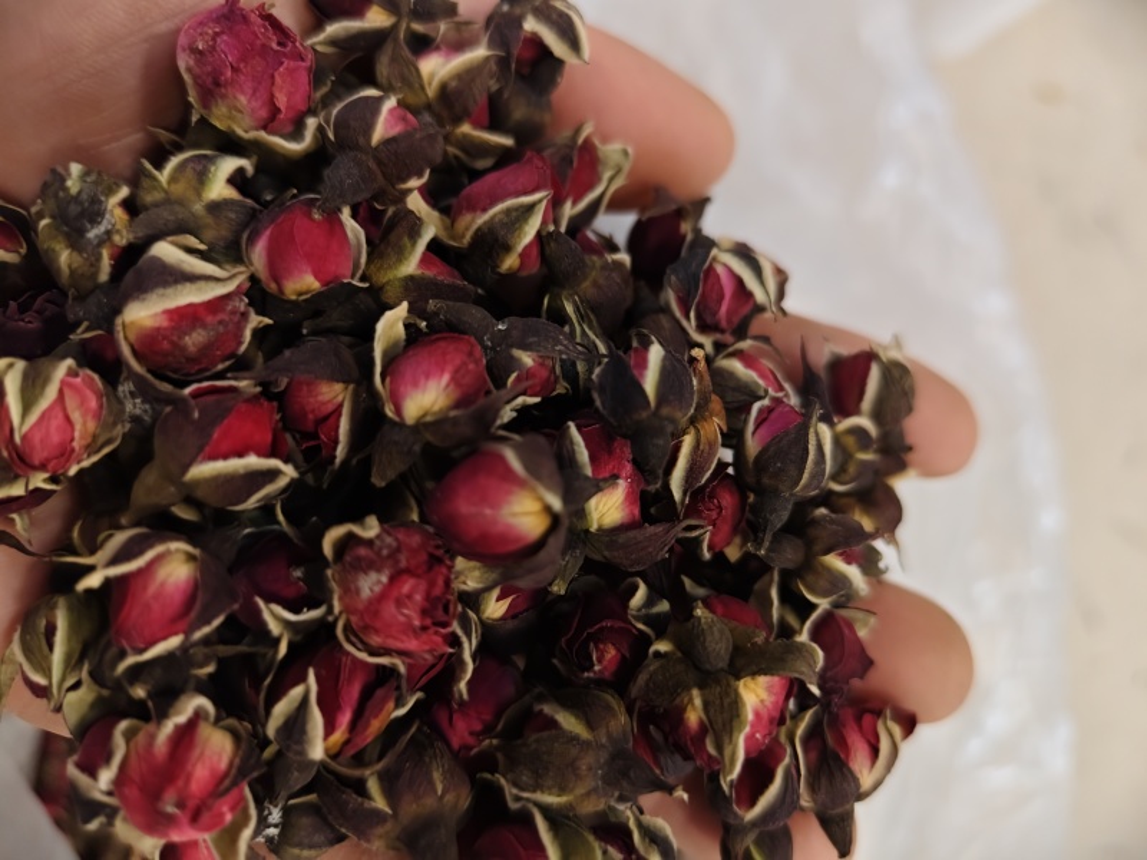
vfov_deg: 58.9
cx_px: 574
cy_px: 430
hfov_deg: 73.9
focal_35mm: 23
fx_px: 762
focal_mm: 5.56
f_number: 1.88
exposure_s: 1/100
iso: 833
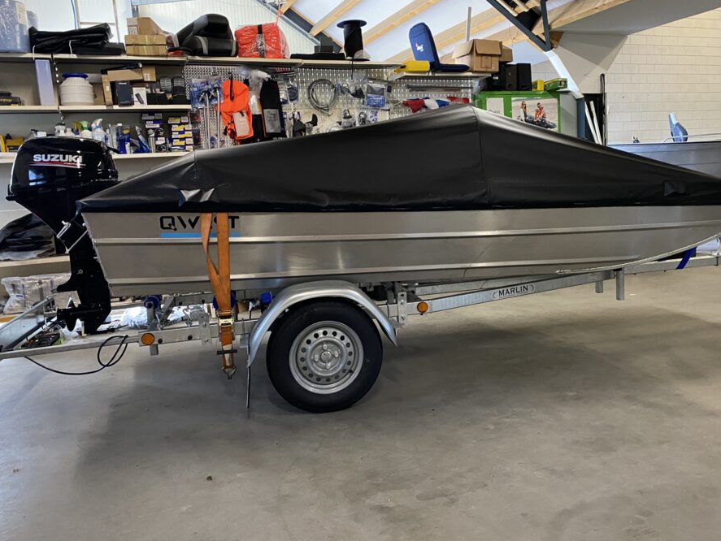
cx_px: 394
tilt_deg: -5.4
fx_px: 625
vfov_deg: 46.8
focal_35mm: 30
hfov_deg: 59.8
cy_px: 249
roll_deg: +2.7
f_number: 1.8
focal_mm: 4.25
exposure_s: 1/33
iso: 320
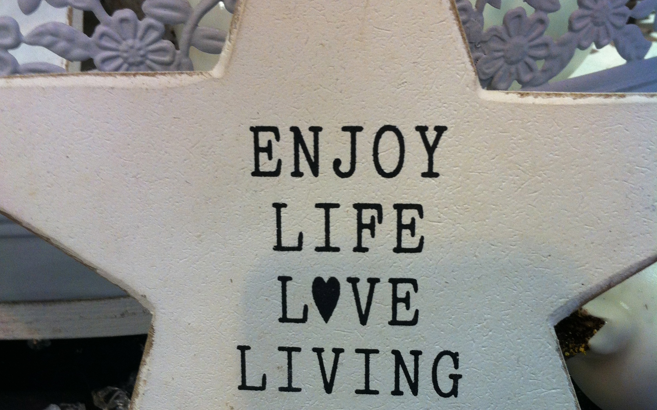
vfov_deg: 25.7
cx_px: 330
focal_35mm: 50
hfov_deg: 40.3
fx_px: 895
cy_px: 278
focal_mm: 3.85
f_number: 2.8
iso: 80
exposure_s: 1/25
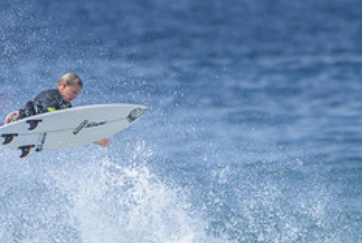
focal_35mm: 2488
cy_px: 292
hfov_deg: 0.8
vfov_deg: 0.6
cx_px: 103
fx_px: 25049
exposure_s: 1/2000
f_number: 11
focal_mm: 1000
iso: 800
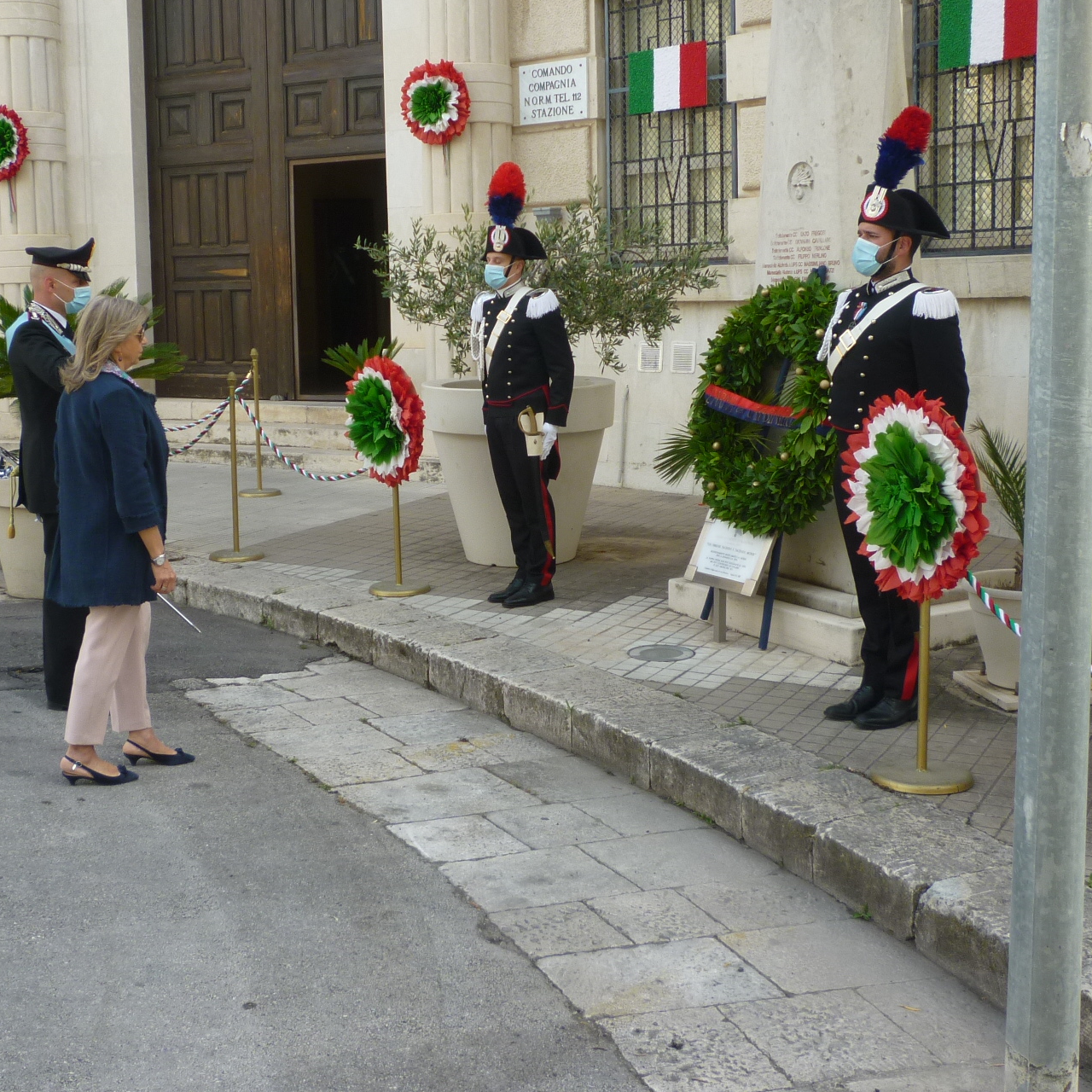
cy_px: 468
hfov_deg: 40.9
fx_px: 1463
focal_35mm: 41
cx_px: 499
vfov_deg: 40.8
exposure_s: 1/200
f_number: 3.3
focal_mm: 5.2
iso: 80
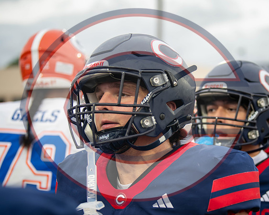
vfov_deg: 15.4
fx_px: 794
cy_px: 136
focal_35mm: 100
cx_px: 204
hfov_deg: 19.1
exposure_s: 1/1000
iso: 1800
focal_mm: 70
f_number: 2.8
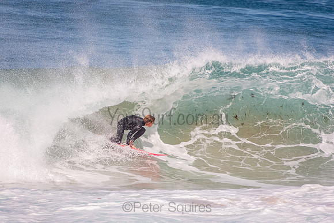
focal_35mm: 600
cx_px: 167
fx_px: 5568
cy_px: 112
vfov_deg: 2.3
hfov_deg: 3.4
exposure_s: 1/1250
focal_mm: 400
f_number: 5.6
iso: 200
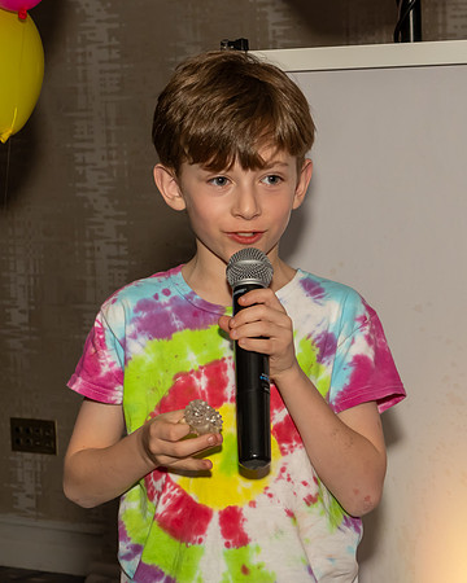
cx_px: 280
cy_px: 313
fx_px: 2137
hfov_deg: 12.5
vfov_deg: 15.6
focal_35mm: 124
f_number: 8
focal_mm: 52
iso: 800
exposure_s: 1/250
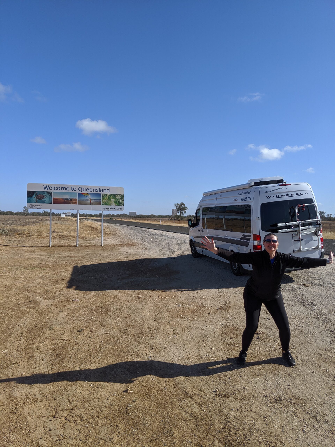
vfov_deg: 65.3
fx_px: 348
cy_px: 224
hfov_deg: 51.4
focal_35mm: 27
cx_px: 168
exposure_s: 1/3356
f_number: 1.8
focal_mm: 4.44
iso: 66
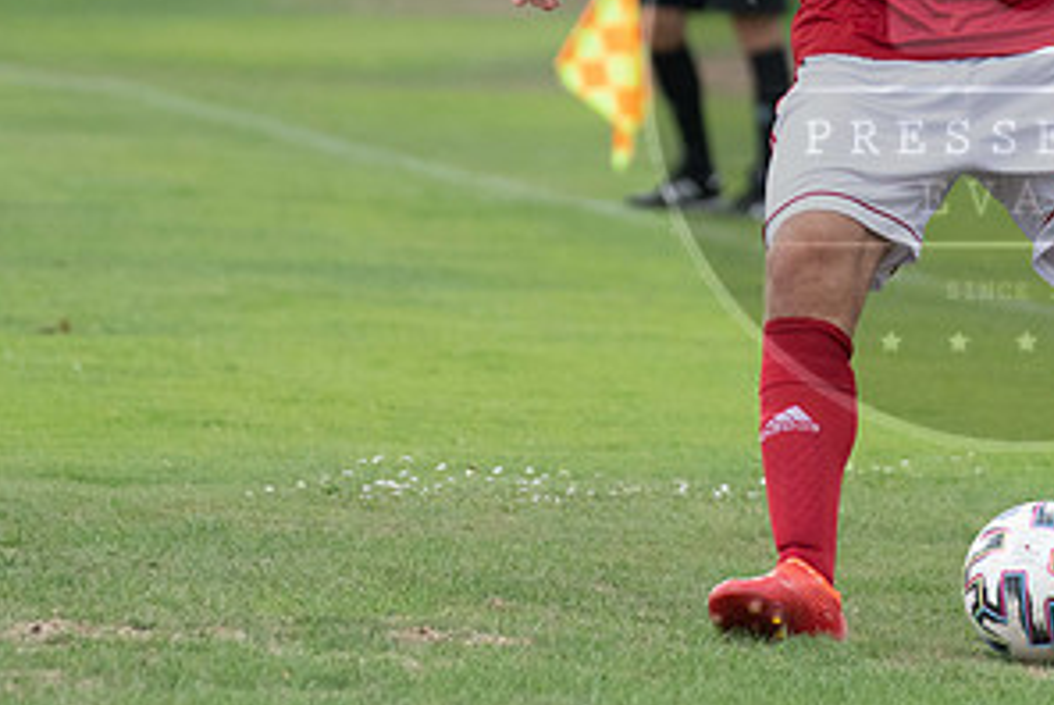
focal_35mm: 667
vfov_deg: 2.1
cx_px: 789
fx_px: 19547
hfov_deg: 3.1
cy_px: -35
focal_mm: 270
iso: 1250
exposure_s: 1/1600
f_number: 5.6
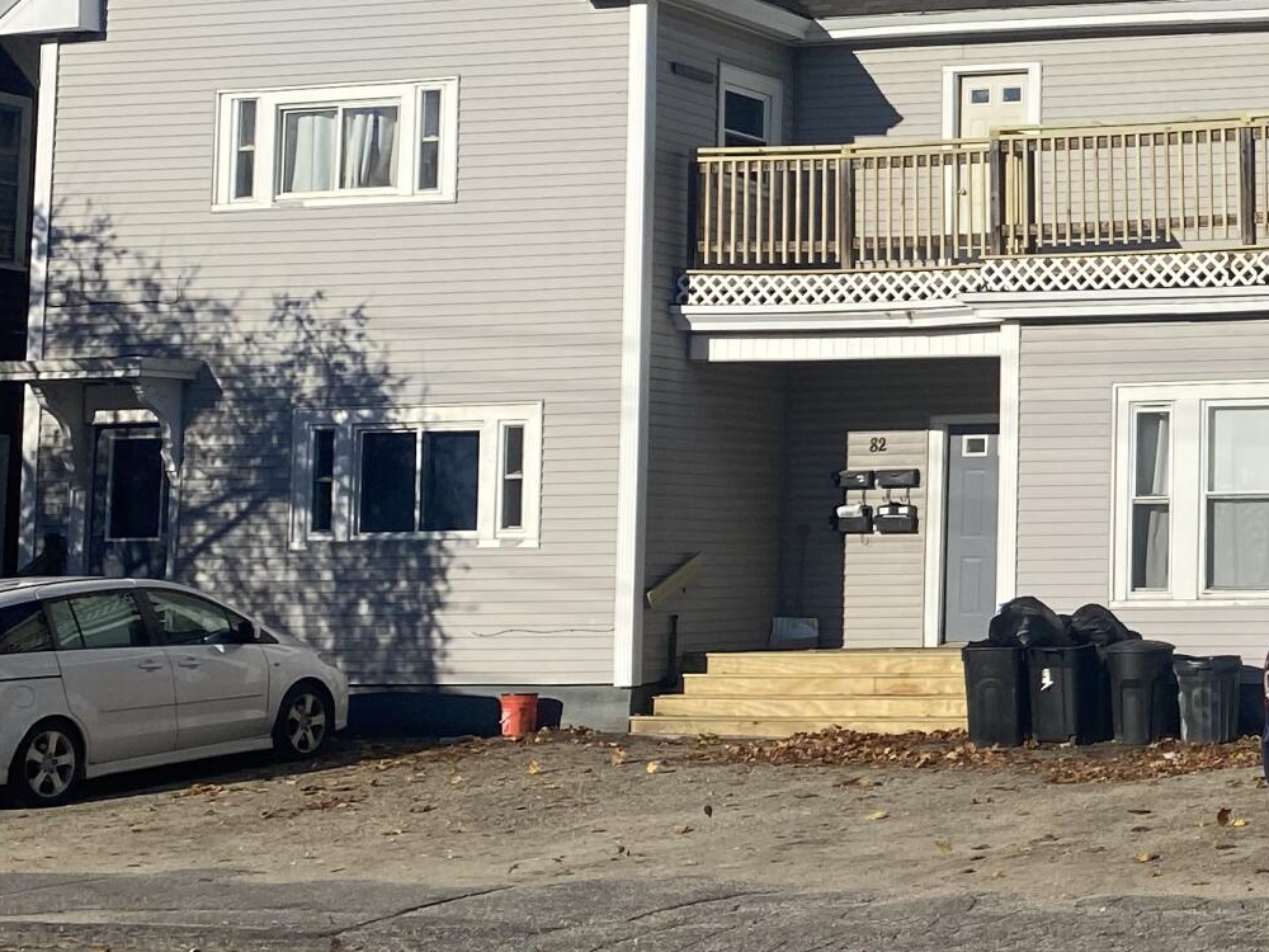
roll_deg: +0.1
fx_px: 2859
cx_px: 1534
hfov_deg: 22.9
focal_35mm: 78
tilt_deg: +5.1
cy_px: 293
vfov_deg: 18.8
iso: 32
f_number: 1.8
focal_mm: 4.25
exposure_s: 1/5236
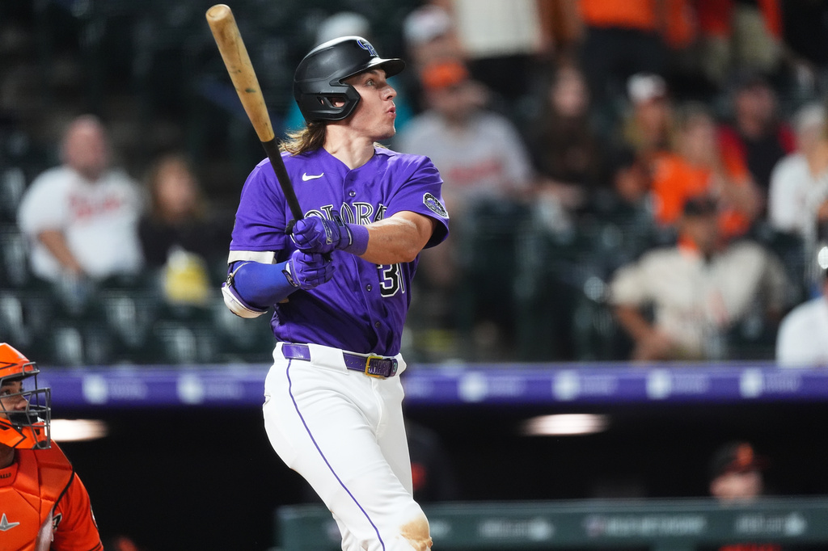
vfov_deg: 2.3
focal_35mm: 600
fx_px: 13795
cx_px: 414
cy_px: 276
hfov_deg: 3.4
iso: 5000
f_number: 4
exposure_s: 1/1250
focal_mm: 600
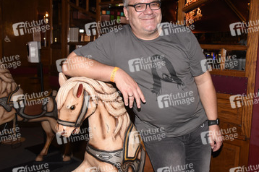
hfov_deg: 49.3
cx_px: 157
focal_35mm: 39
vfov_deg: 34.1
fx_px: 280
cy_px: 82
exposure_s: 1/60
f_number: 6.3
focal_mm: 31
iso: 2500
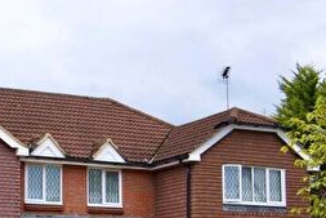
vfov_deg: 14.2
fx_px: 864
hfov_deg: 21.3
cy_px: 208
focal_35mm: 95
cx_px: 106
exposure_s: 1/320
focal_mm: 23
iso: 100
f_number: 5
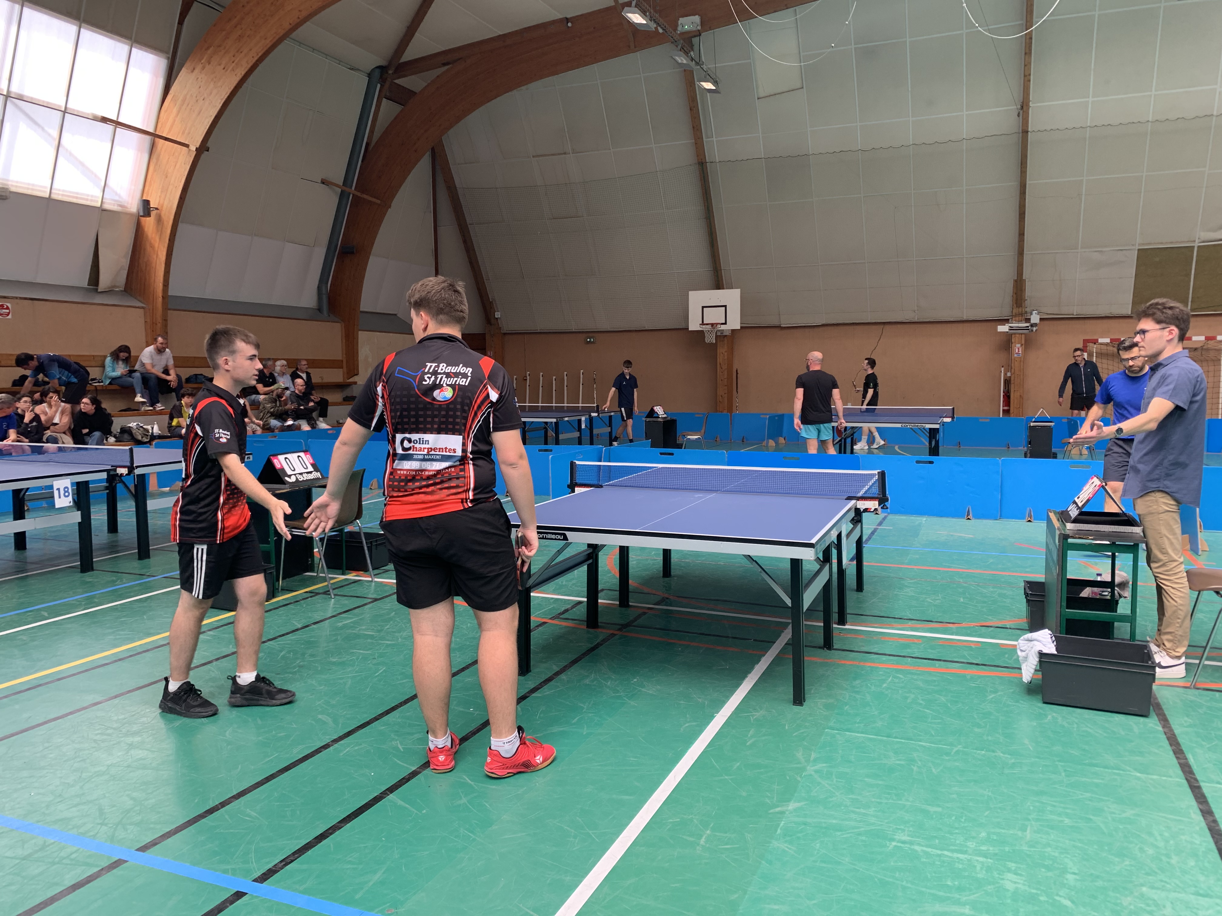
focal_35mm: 26
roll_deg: +0.2
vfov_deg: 53.1
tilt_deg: -4.4
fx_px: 918
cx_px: 611
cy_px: 458
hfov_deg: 67.3
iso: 25
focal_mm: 4.25
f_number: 1.8
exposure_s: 1/171
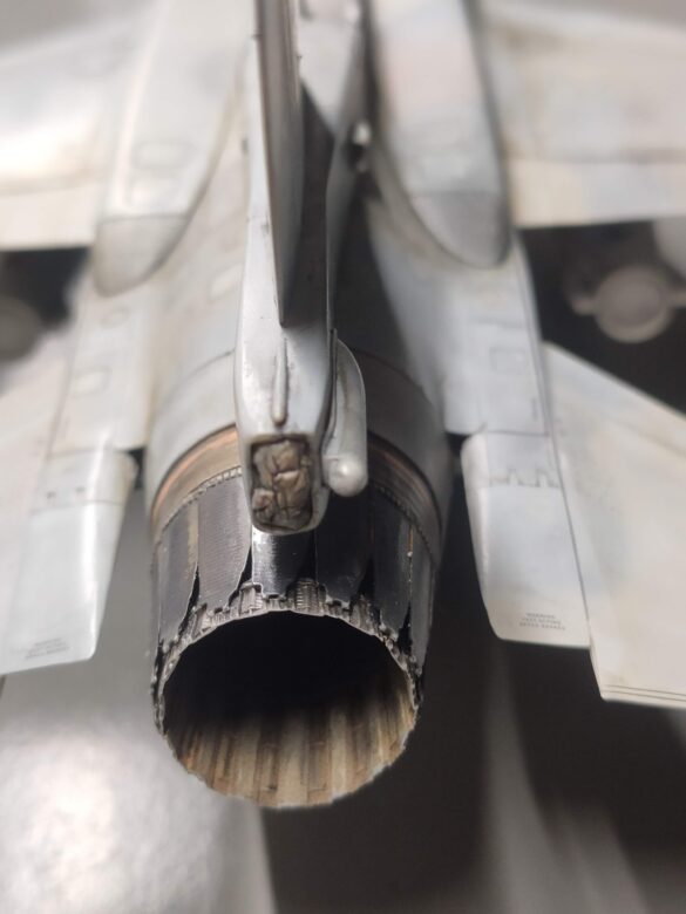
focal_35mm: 26
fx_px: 687
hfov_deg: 53.1
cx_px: 343
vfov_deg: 67.3
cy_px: 457
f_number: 1.75
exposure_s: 1/50
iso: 764
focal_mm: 4.77
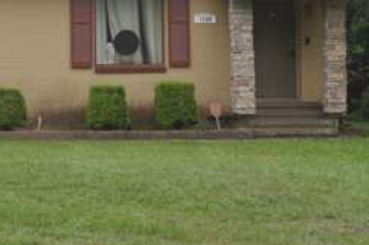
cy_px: 37
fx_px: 1219
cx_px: -63
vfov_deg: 11.4
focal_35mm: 119
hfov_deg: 16.6
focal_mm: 24
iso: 200
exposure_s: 1/200
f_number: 9
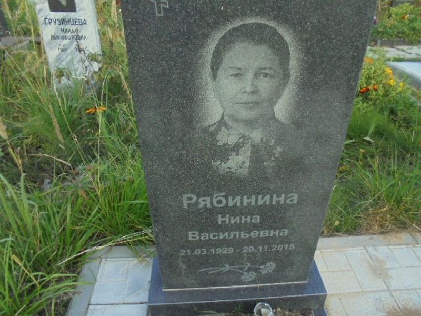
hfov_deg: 67.3
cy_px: 158
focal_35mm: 26
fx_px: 316
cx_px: 210
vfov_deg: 53.1
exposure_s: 1/250
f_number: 3.5
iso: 160
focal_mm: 4.6
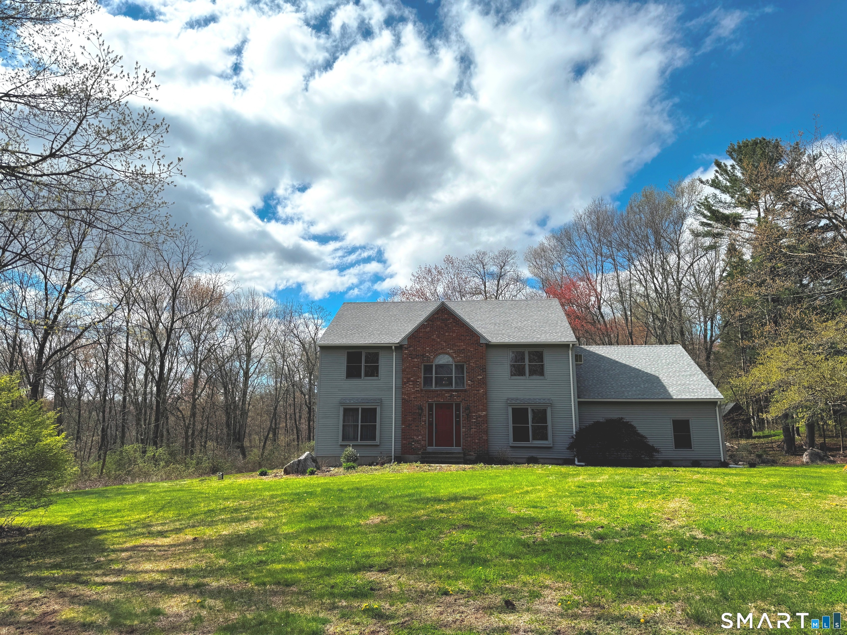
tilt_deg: +12.8
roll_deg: -0.2
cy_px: 318
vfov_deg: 56.8
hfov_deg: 71.6
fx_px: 587
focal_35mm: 24
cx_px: 424
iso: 80
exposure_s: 1/2331
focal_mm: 6.76
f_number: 1.78
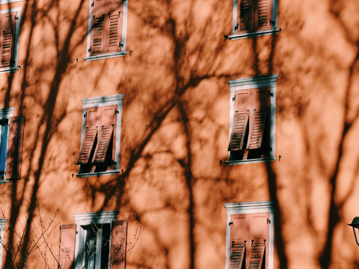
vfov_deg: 13.8
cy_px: 122
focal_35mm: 108
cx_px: 195
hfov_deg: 18.3
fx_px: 1117
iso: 100
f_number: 7.1
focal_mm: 55
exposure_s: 1/200
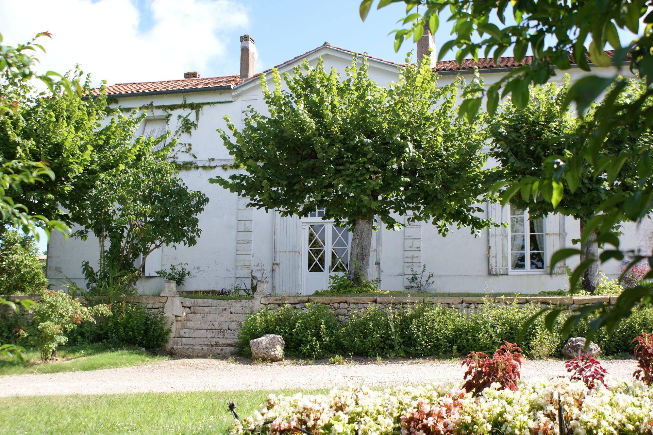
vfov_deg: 29.9
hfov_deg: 43.6
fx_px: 816
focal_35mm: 45
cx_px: 326
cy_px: 218
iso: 100
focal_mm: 30
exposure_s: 1/160
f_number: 5.6
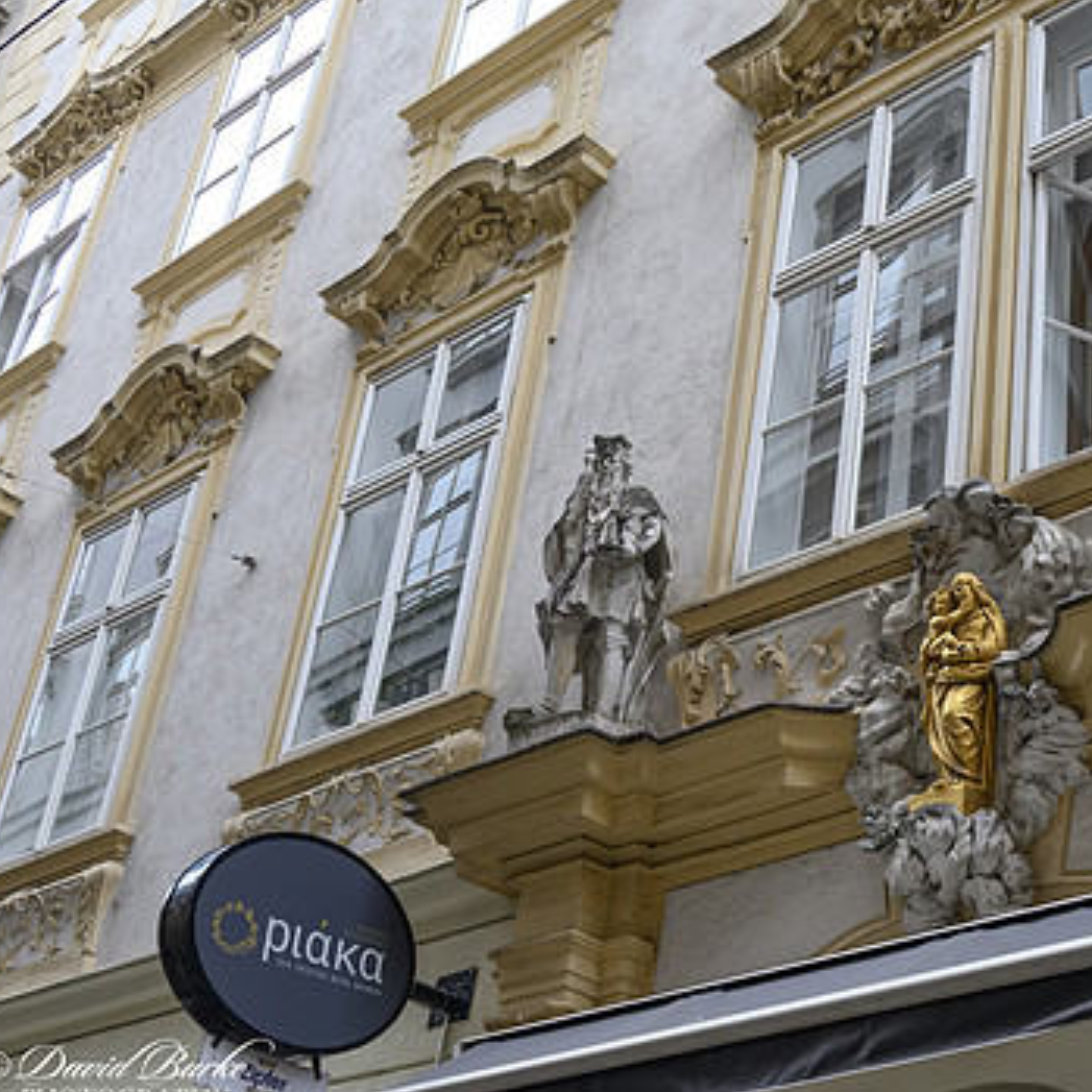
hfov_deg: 29.0
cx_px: 839
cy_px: 549
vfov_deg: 29.6
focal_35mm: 58
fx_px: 2070
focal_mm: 41
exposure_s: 1/250
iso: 3600
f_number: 8
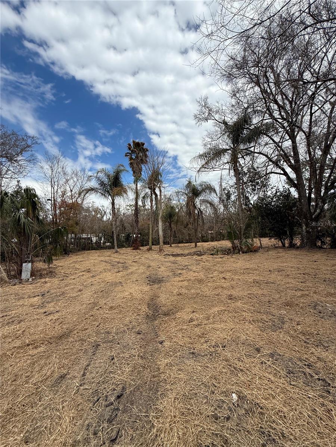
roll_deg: +3.0
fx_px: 181
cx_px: 168
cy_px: 224
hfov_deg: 85.7
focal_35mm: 14
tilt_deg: +6.8
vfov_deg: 102.1
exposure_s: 1/1368
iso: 50
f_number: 2.2
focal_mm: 2.22
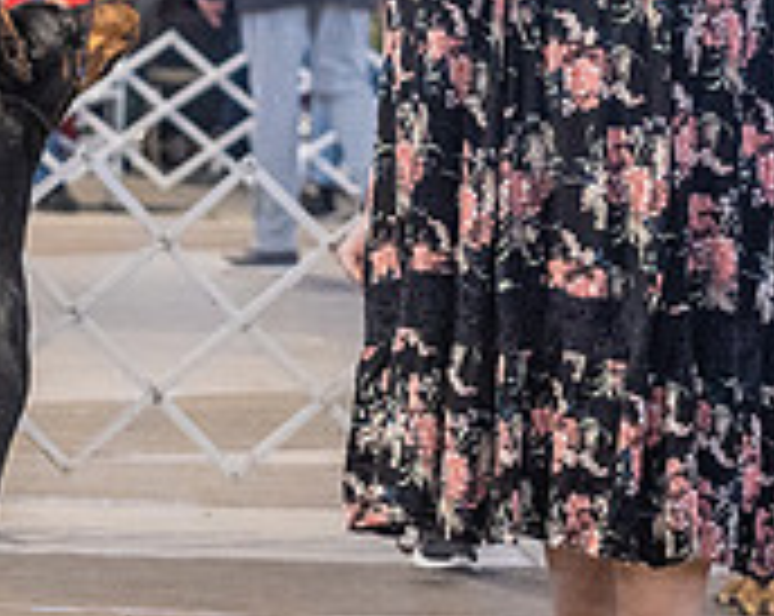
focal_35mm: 295
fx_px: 6746
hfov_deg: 6.5
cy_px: -94
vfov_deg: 5.2
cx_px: -142
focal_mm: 80
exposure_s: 1/400
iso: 6400
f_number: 3.5
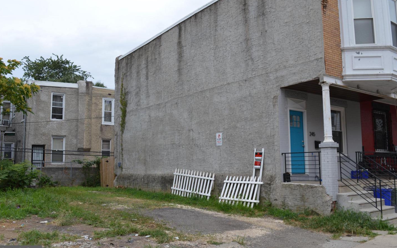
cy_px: 126
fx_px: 368
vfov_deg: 37.3
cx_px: 199
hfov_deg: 56.7
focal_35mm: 34
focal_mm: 22
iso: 100
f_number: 7.1
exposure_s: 1/200
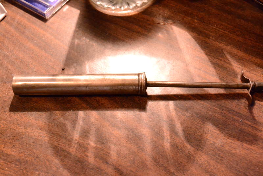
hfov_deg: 41.1
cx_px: 132
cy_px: 88
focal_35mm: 48
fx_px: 351
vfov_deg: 28.1
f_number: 5.6
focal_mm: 32
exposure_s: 1/60
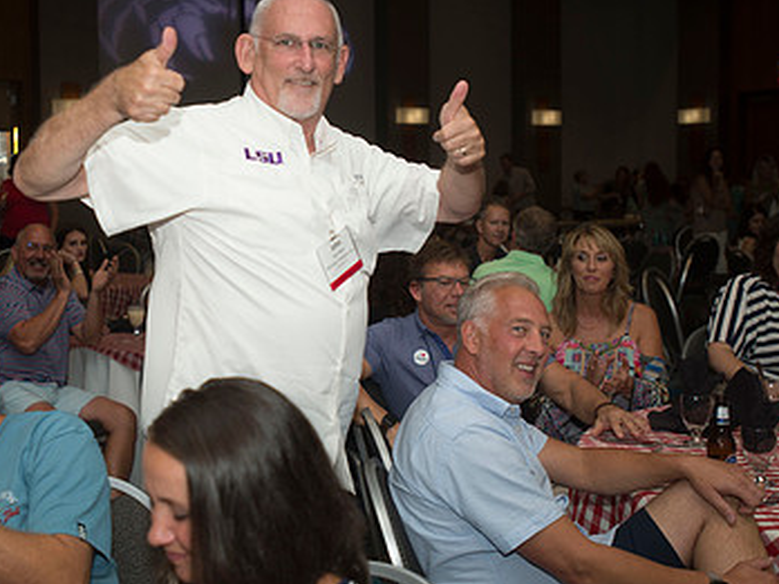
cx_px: 262
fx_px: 1260
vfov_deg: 26.0
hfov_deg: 34.0
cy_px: 230
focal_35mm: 56
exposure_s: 1/200
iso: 640
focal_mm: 35
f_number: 2.8
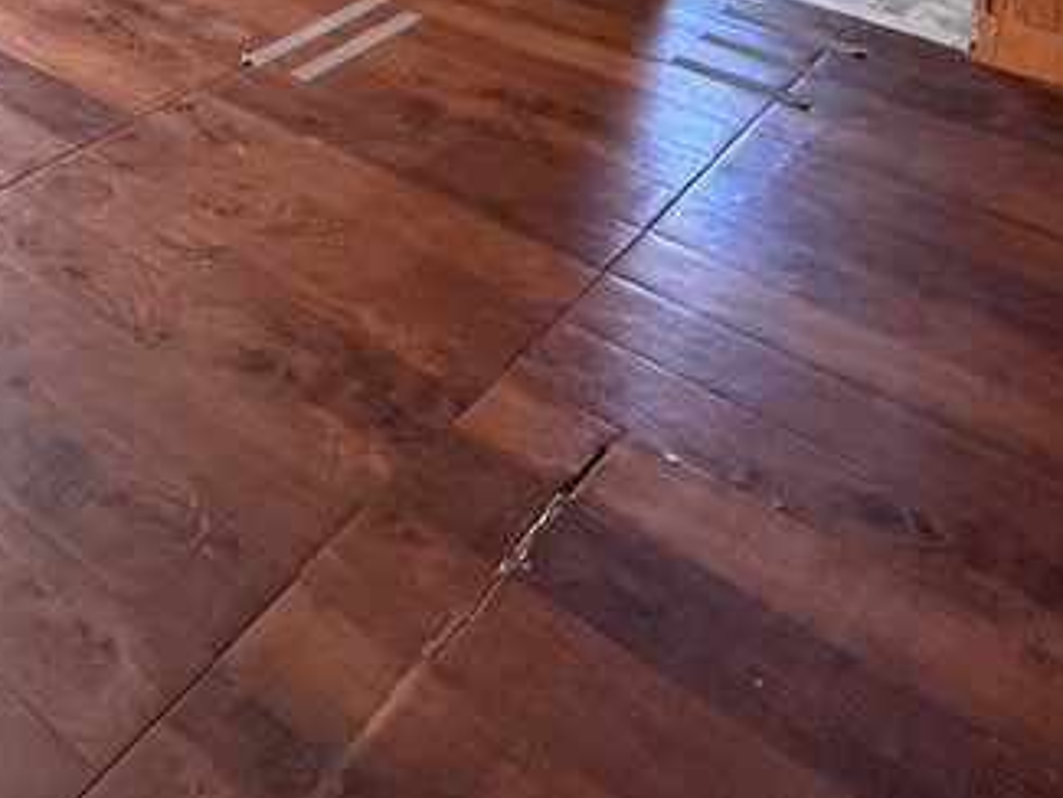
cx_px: 343
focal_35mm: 41
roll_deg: -2.1
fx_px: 1260
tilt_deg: -10.9
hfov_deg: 45.0
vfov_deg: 27.2
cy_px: -330
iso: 250
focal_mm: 1.57
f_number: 1.8
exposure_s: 1/78
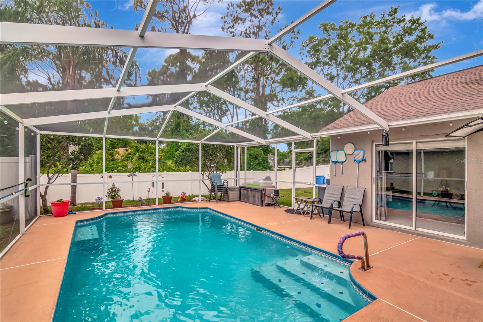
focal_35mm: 16
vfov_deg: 72.0
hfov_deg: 95.0
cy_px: 161
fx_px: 221
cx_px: 242
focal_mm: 11
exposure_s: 1/500
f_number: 7.1
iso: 1000
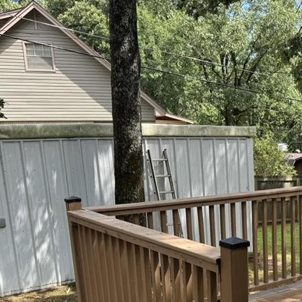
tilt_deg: -14.5
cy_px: 255
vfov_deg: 31.7
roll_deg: +1.1
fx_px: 513
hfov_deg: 31.3
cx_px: 269
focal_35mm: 52
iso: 80
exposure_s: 1/782
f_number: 1.78
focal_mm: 6.76
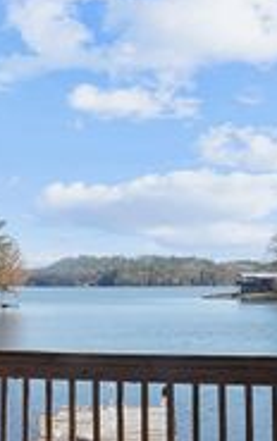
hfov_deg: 26.8
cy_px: 192
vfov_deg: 45.1
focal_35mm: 44
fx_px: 530
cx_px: -31
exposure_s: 1/25
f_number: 20
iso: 125
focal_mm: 11
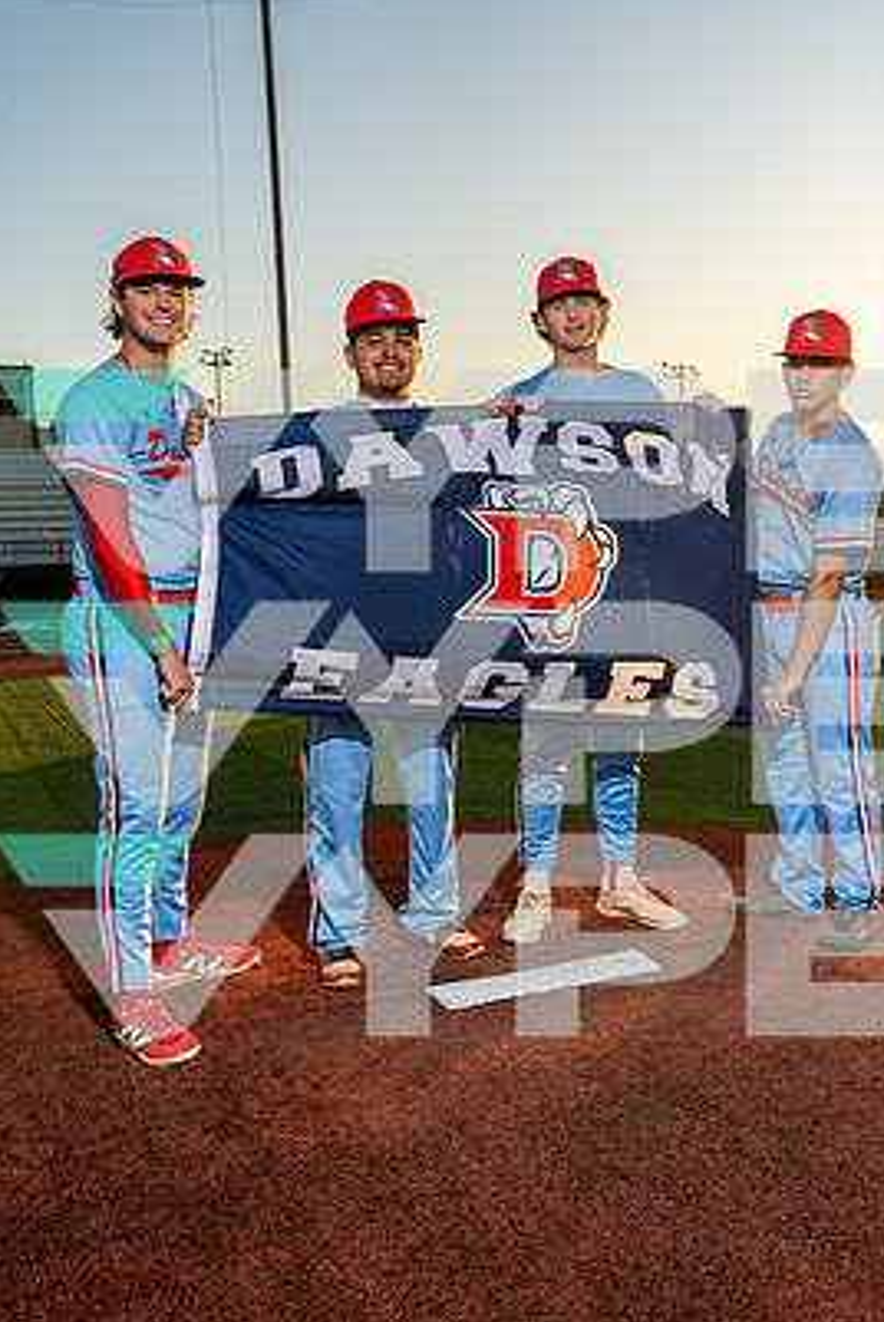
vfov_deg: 51.8
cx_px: 485
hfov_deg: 36.0
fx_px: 1360
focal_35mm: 37
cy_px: 706
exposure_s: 1/250
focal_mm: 33
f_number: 5.6
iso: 100
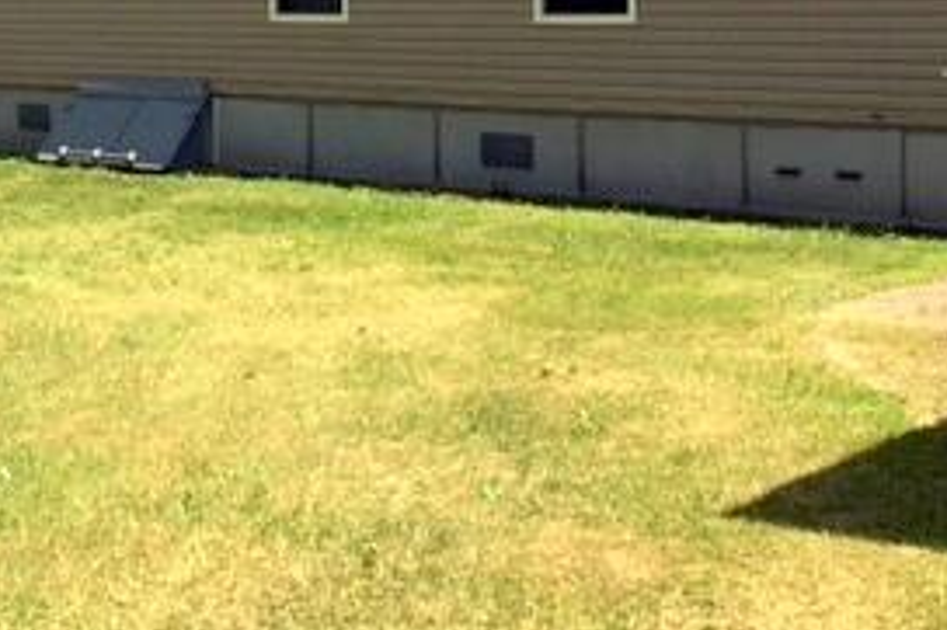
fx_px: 1866
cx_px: 14
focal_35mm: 71
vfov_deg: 18.5
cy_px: -35
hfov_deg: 27.0
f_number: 2.2
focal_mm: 4.15
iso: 25
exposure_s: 1/1304
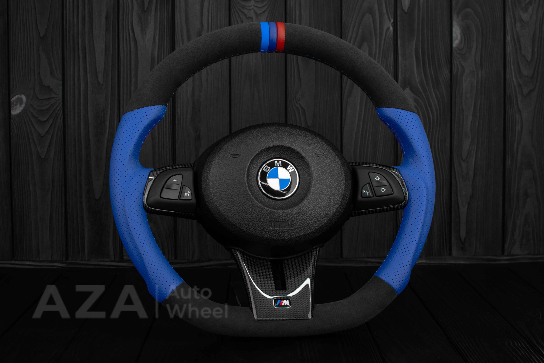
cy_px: 182
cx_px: 272
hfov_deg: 37.8
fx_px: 793
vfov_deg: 25.8
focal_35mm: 52
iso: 500
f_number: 6.3
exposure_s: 1/125
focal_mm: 35
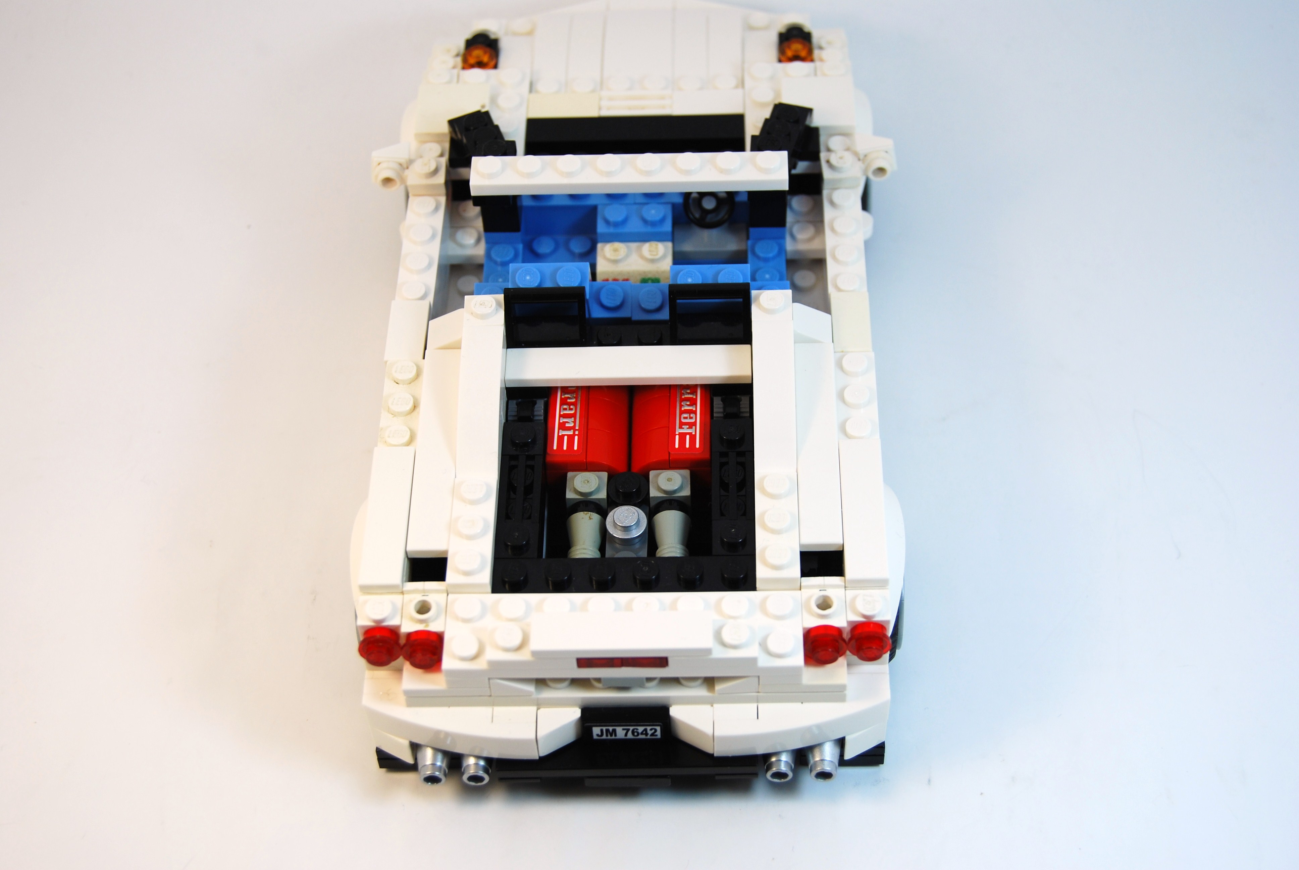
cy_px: 435
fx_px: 2059
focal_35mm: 57
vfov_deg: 23.8
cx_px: 650
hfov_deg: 35.0
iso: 125
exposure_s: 1/125
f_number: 5.6
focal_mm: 38
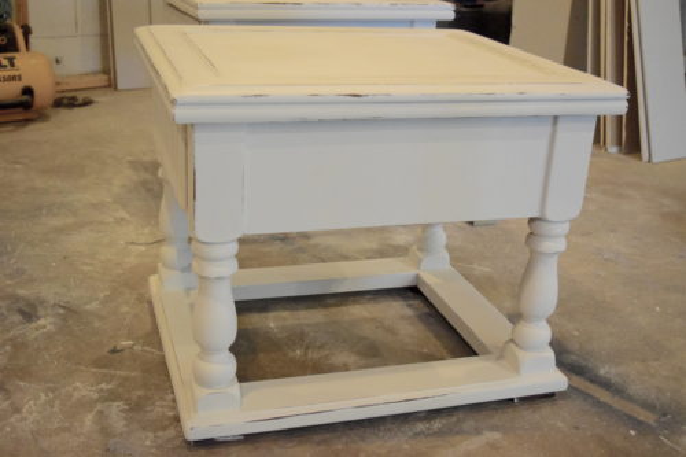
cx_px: 343
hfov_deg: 45.0
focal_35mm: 44
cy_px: 228
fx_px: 829
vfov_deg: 30.8
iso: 3200
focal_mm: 29
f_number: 4.2
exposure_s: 1/160
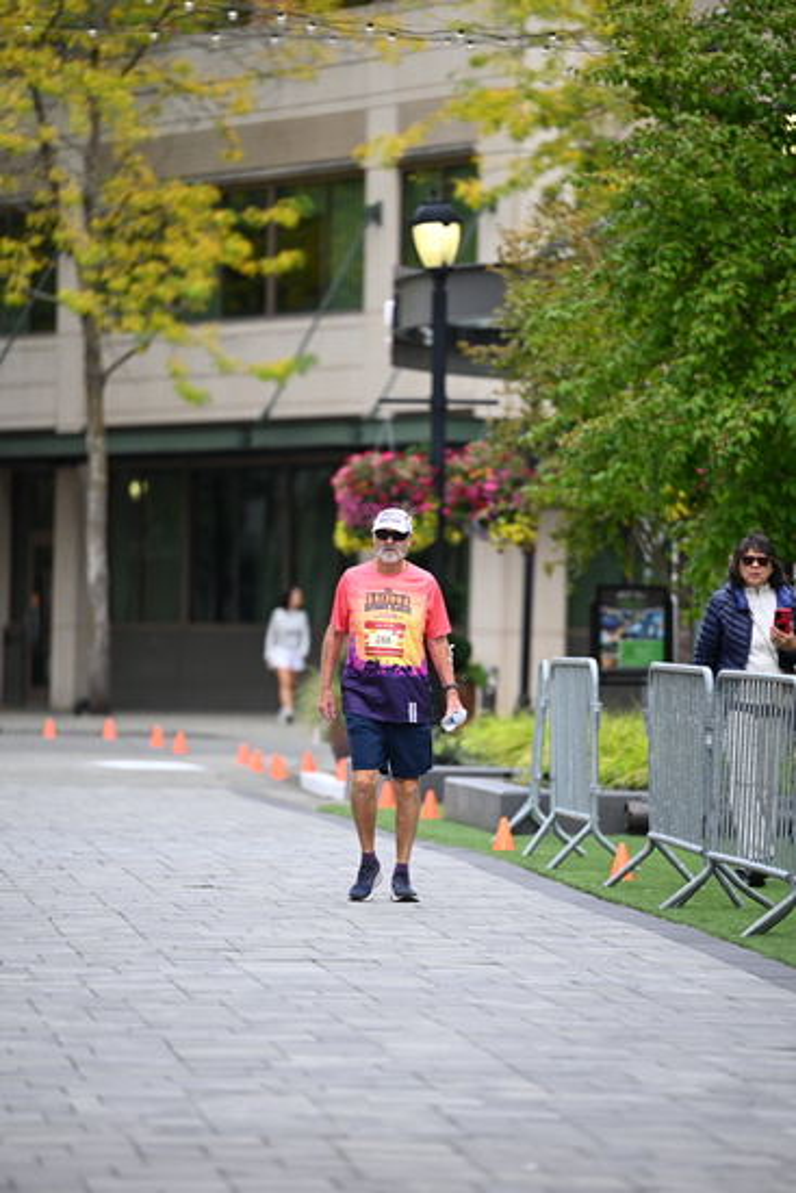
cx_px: 398
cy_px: 596
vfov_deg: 10.3
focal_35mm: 200
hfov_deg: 6.9
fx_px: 6629
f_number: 2.8
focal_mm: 200
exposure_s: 1/2000
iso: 640
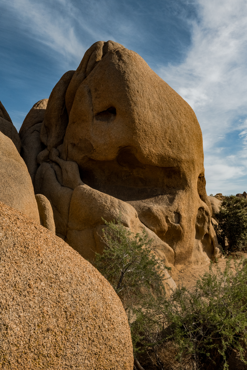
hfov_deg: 42.3
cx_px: 124
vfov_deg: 60.3
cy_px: 185
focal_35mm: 31
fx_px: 319
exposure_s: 1/640
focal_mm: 31
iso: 640
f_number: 22
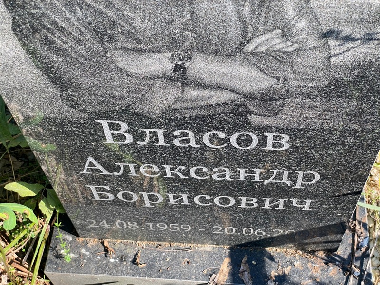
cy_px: 142
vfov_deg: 28.0
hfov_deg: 36.8
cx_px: 190
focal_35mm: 52
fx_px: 571
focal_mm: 6
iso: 20
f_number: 2
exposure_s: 1/274
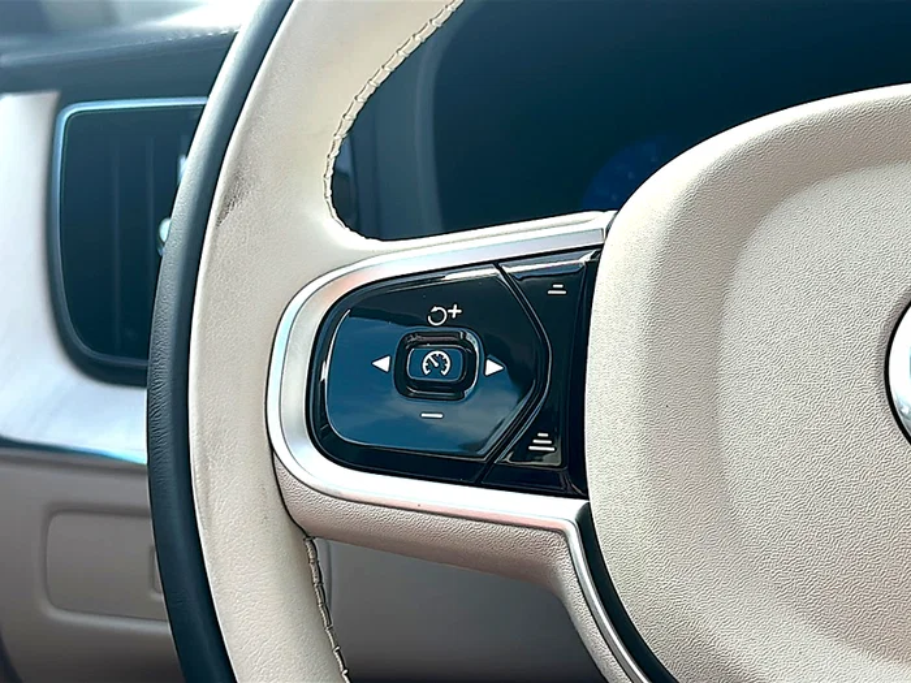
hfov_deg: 42.1
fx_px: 1184
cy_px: 342
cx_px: 456
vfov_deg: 32.2
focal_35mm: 45
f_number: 1.78
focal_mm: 6.86
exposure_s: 1/535
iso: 80
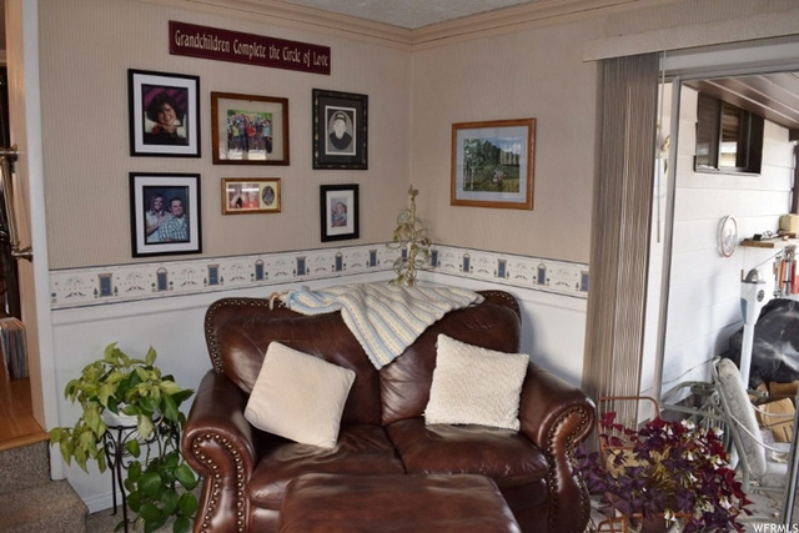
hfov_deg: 67.4
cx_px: 400
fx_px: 599
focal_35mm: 27
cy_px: 266
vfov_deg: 48.0
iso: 800
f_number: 5.6
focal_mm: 18
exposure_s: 1/125
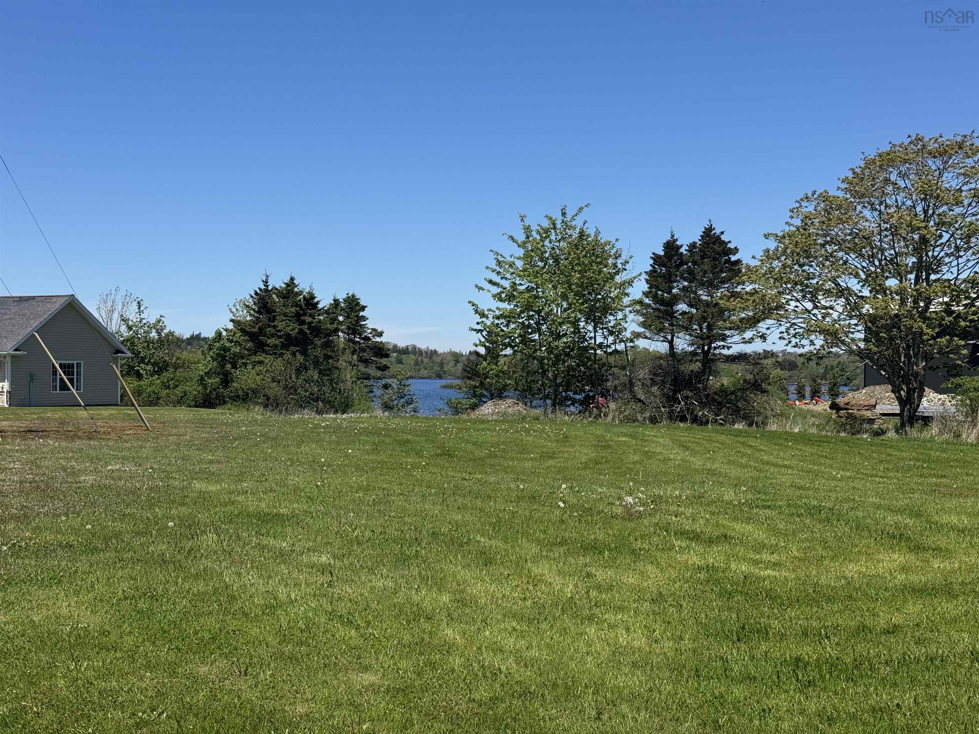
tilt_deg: -1.4
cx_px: 490
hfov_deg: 39.7
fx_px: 1358
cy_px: 367
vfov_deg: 30.3
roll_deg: -0.3
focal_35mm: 48
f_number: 1.78
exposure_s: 1/5376
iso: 64
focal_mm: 6.76
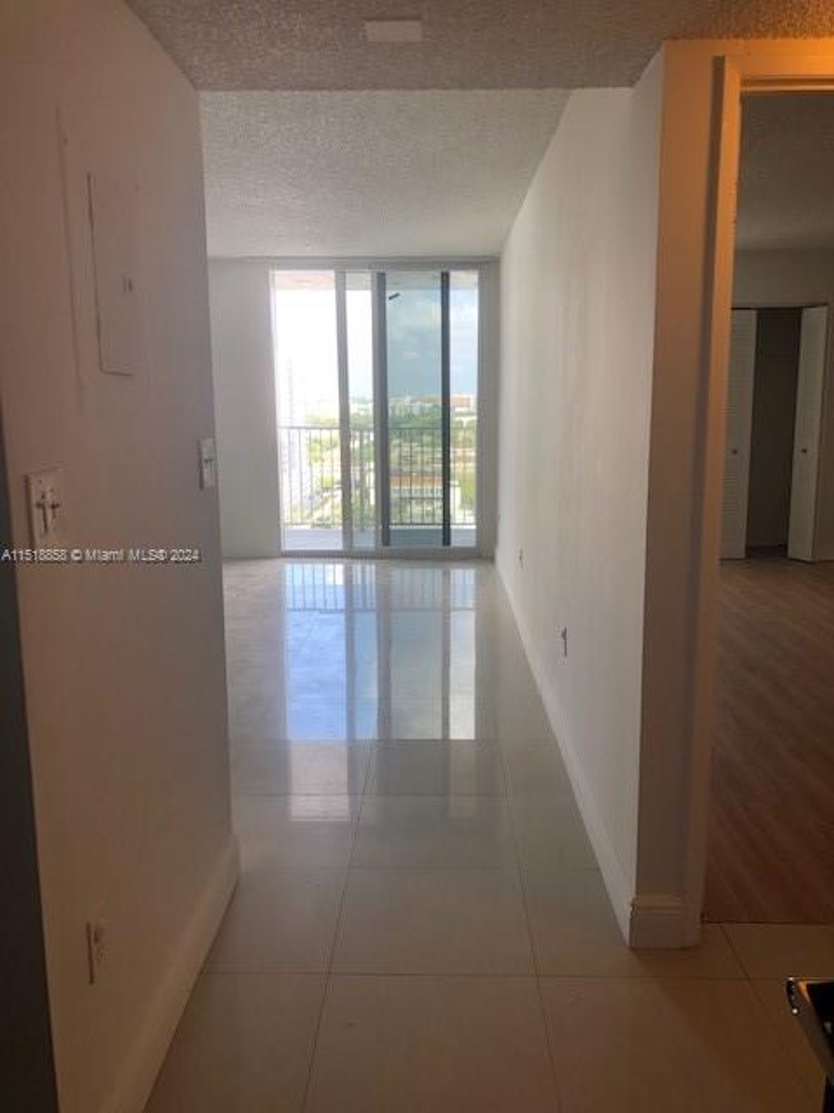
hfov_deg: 49.7
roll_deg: +0.8
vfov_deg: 63.4
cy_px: 556
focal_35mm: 28
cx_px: 417
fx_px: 899
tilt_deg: -8.7
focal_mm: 4
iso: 40
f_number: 1.8
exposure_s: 1/120
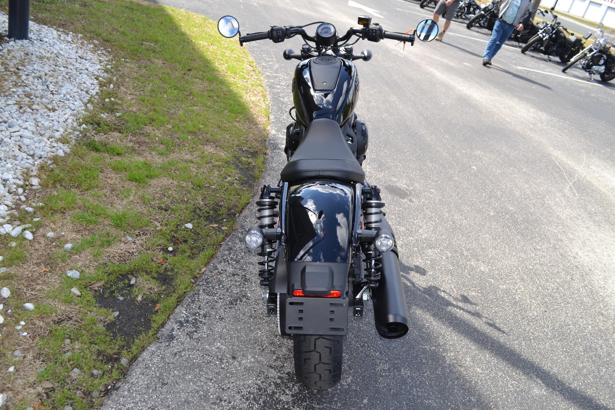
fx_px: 512
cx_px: 308
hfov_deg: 61.9
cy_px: 205
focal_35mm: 30
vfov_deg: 43.6
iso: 100
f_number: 5.6
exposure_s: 1/200
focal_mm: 20
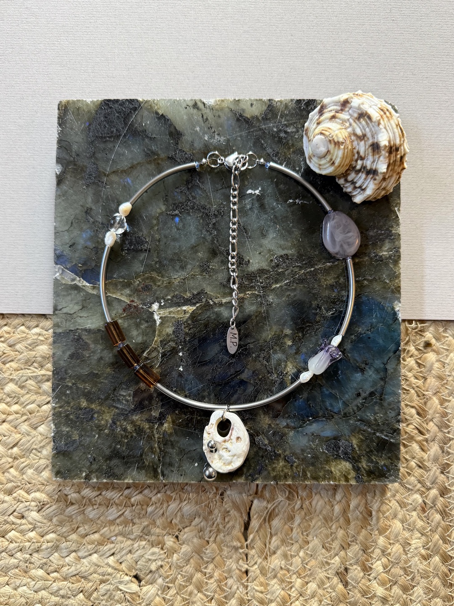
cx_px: 227
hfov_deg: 56.8
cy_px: 303
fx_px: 420
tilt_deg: -88.3
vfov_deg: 71.6
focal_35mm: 24
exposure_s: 1/50
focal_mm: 6.76
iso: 320
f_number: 1.78
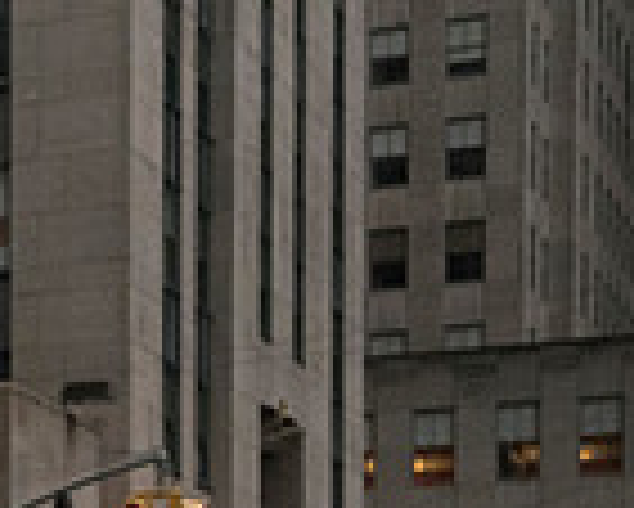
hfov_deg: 10.3
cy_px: 865
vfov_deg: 8.5
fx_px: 3324
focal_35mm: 177
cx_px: -459
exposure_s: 1/4000
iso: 10000
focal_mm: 46
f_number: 2.8
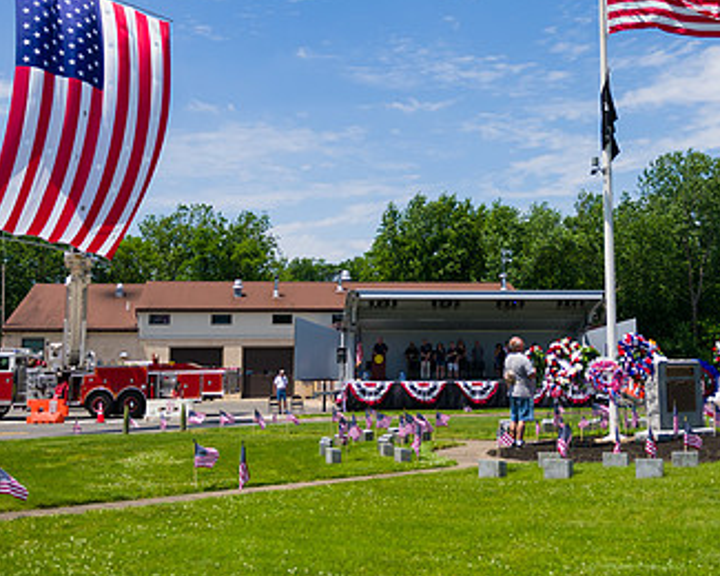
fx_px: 1108
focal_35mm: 52
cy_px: 167
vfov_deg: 28.8
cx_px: 443
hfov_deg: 35.8
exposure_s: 1/5000
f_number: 4
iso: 200
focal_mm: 31
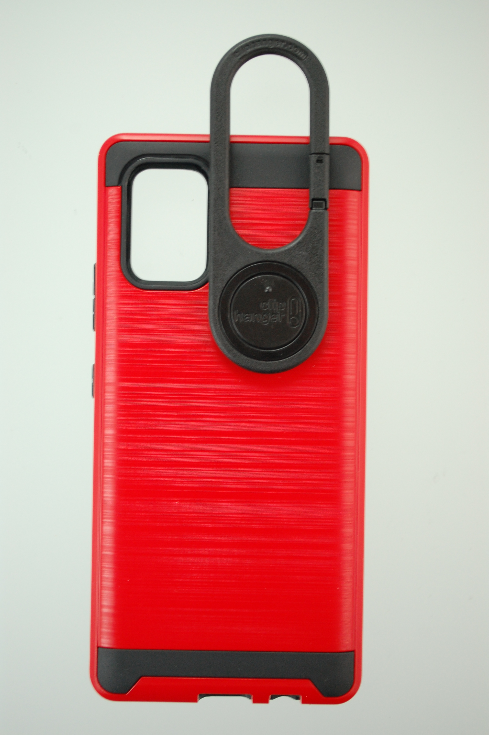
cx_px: 244
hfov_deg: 23.7
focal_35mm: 57
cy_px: 368
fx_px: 1163
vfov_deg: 35.1
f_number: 5.3
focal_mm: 38
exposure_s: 1/30
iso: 640
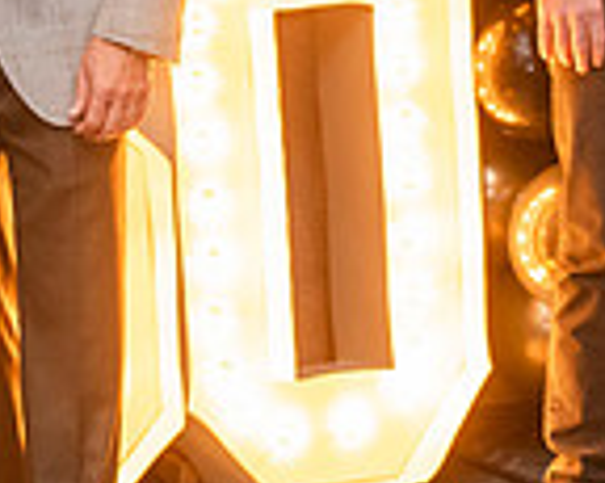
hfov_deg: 8.5
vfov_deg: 6.7
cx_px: 308
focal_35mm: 228
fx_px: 4080
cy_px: -309
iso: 1250
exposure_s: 1/125
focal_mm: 58
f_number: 3.5
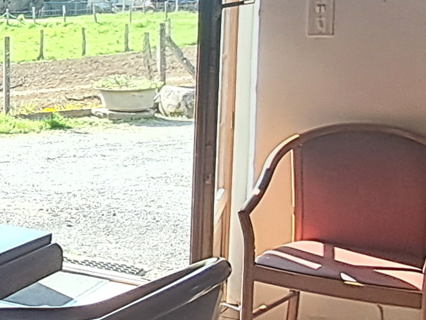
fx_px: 972
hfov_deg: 19.9
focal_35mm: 79
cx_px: -281
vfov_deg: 18.6
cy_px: 107
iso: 64
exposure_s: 1/120
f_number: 2.2
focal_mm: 1.64
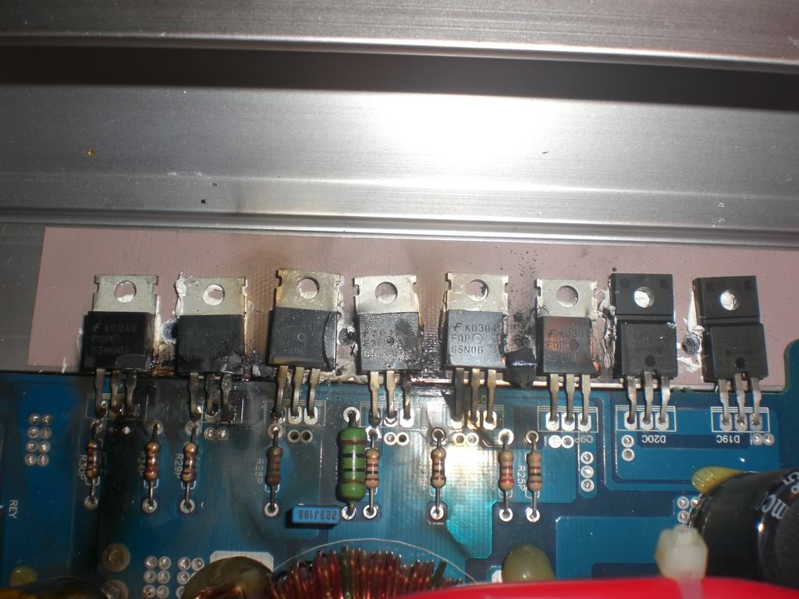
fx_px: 877
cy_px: 300
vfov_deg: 37.7
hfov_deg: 49.0
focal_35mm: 38
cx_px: 400
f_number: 4.4
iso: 50
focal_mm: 6.3
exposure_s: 1/60
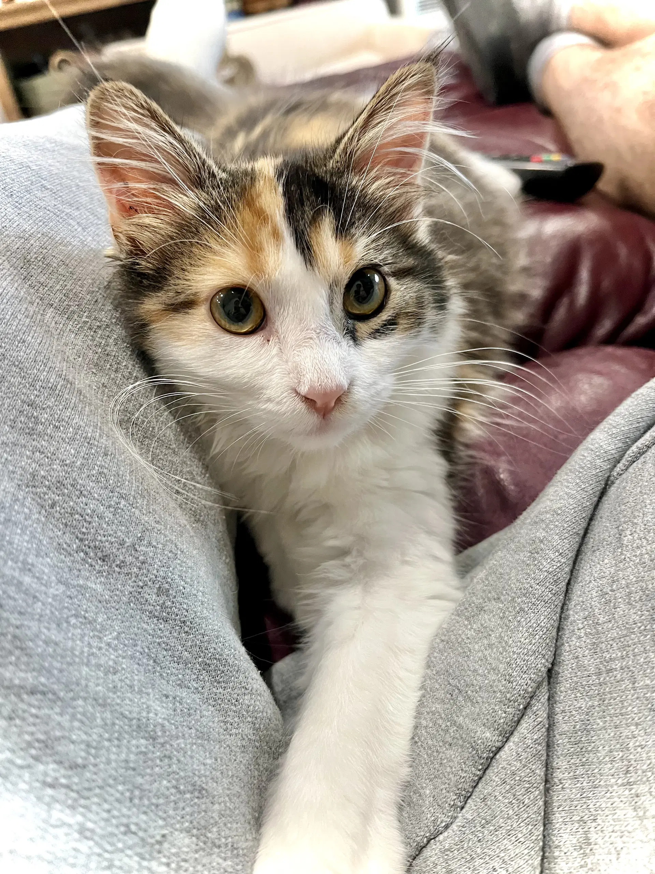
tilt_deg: -33.7
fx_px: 656
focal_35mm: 26
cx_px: 328
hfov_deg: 53.1
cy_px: 437
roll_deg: +11.6
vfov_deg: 67.3
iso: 400
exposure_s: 1/60
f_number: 1.6
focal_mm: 5.1
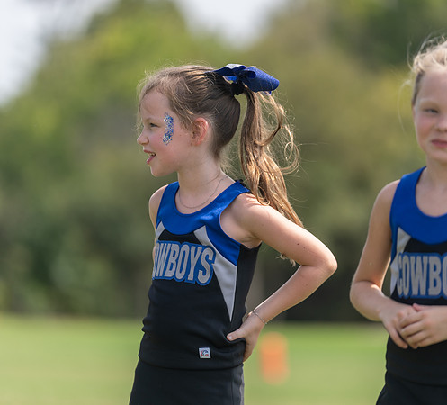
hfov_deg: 7.1
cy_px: 180
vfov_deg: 6.4
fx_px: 3593
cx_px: 234
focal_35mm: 258
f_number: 2.8
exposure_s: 1/1250
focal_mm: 192
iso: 100
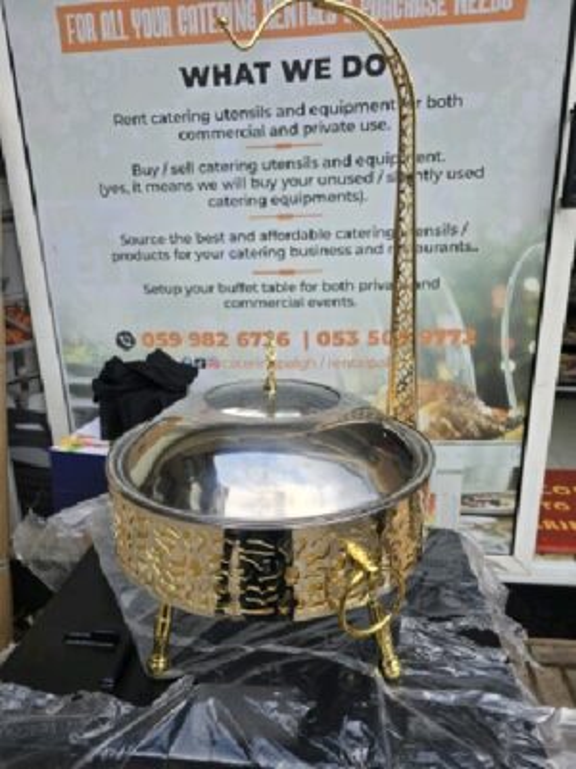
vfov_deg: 73.9
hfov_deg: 58.9
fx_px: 510
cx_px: 288
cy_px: 384
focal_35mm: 23
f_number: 1.7
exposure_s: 1/182
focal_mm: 6.3
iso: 50
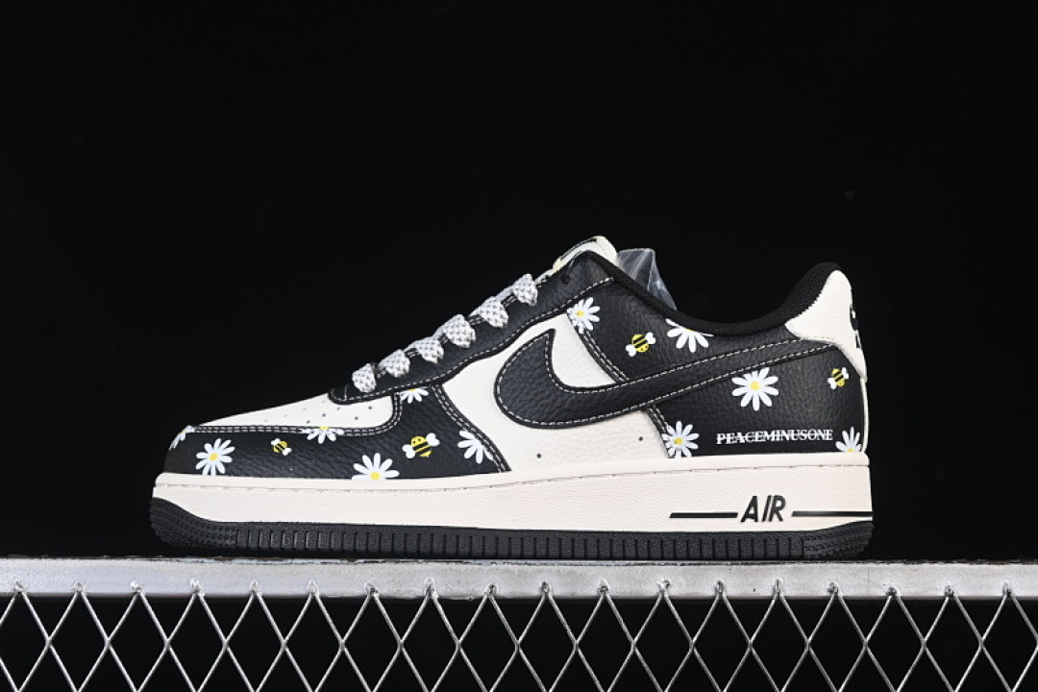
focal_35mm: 75
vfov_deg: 18.2
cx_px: 519
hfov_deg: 27.0
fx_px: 2162
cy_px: 346
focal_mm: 50
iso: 160
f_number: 7.1
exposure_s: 1/60
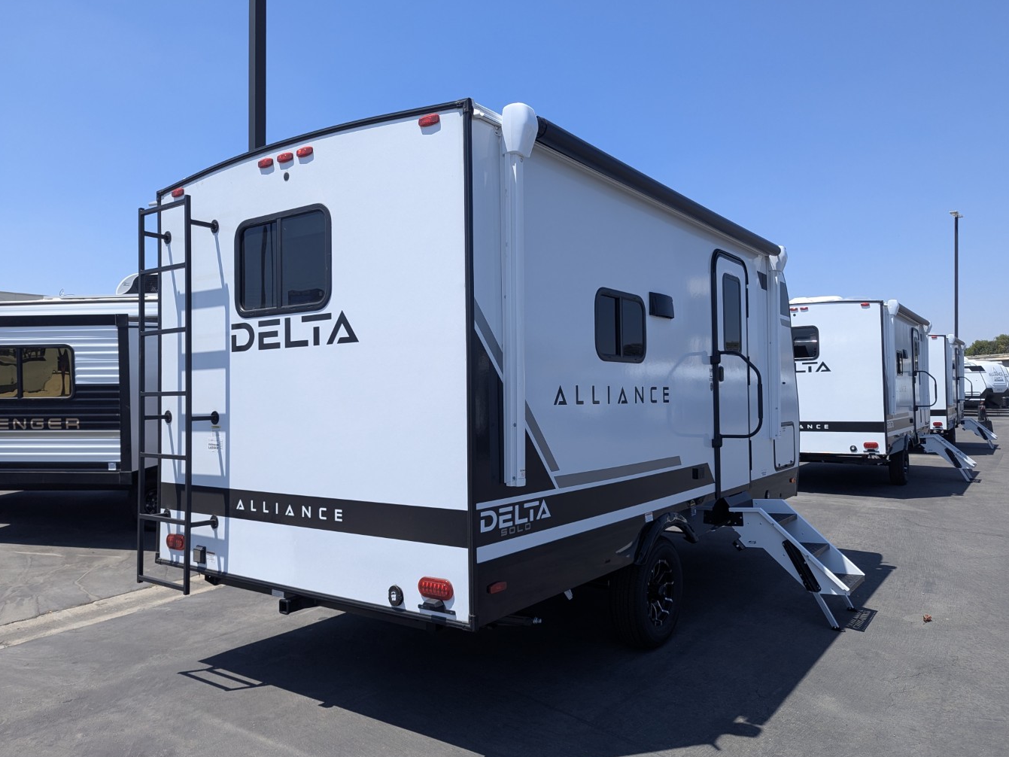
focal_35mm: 25
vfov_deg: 54.9
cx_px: 517
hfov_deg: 69.4
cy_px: 387
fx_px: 729
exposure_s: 1/1770
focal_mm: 6.81
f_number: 1.85
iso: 48
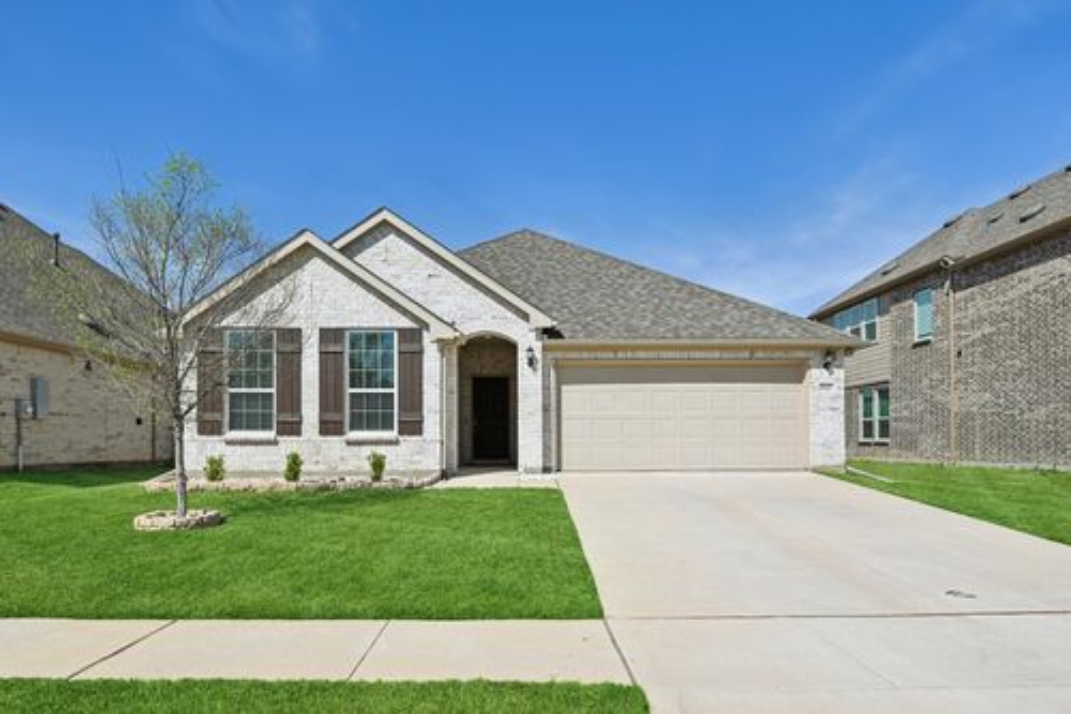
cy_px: 357
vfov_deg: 61.9
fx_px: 595
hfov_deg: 84.0
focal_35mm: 20
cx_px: 536
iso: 400
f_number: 8
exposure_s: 1/2000
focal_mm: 20
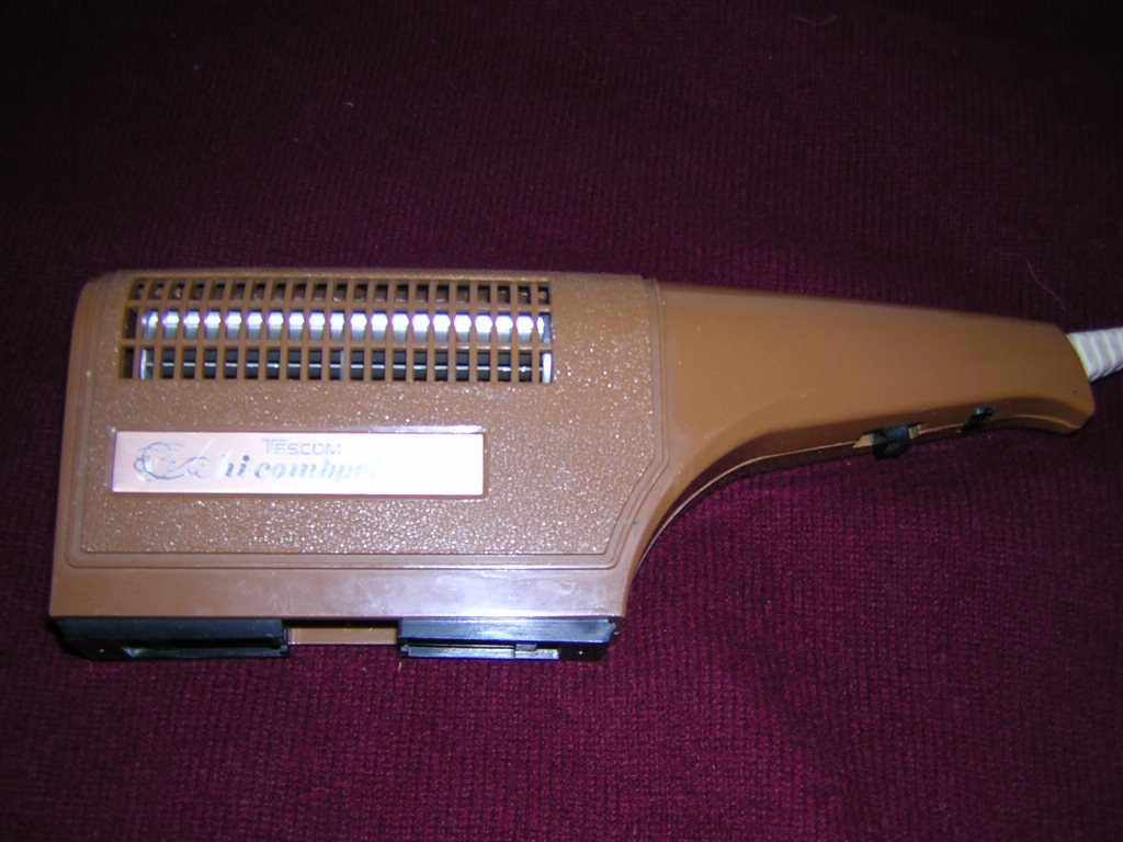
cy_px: 421
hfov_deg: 51.4
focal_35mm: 36
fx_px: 1168
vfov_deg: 39.7
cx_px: 562
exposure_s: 1/60.1
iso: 100
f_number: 2.6
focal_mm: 4.7
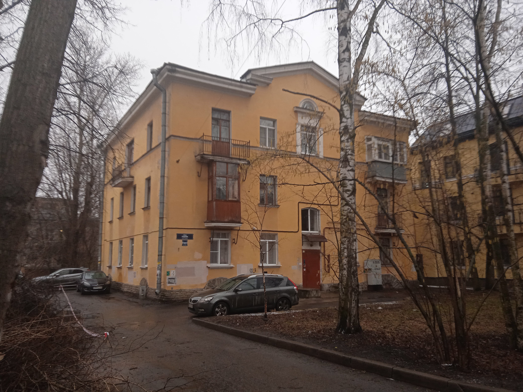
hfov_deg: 63.4
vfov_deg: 49.7
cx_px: 262
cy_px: 196
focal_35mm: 28
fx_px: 423
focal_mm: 3.43
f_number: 2.2
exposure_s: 1/33.3
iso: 257
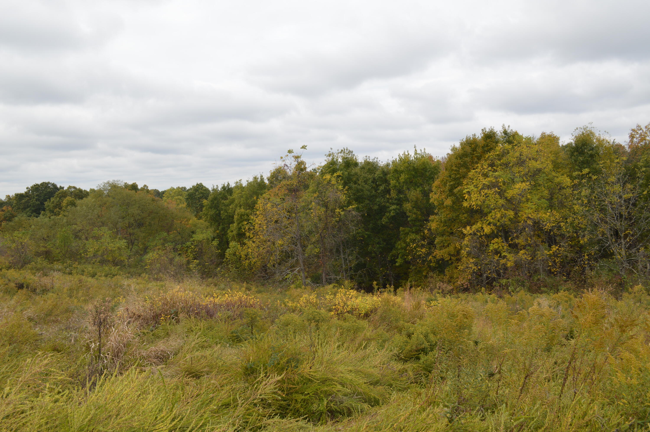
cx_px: 325
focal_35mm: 30
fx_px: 541
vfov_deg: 43.5
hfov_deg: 62.0
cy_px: 216
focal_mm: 20
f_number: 6.3
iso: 100
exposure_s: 1/200
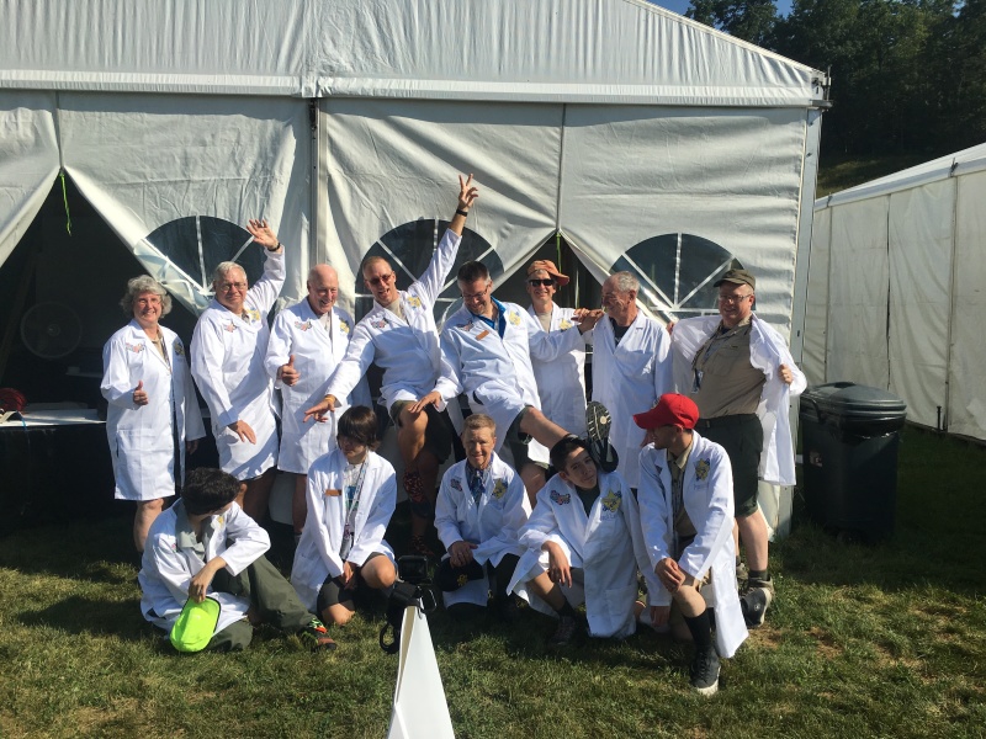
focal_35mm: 29
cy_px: 370
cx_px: 493
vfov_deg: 48.2
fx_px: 826
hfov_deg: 61.7
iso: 25
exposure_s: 1/2959
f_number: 2.2
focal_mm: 4.15
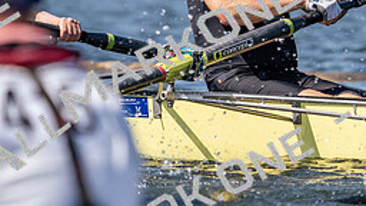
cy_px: -26
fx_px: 7725
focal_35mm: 796
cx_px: 259
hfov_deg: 2.7
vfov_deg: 1.5
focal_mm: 335
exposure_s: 1/2000
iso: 250
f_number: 6.3
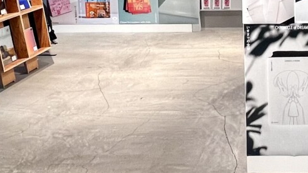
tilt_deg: -7.1
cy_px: -15
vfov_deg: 19.6
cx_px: 292
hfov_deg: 33.1
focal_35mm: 59
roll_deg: +1.2
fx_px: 482
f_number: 1.8
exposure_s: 1/100
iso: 100
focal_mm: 1.57
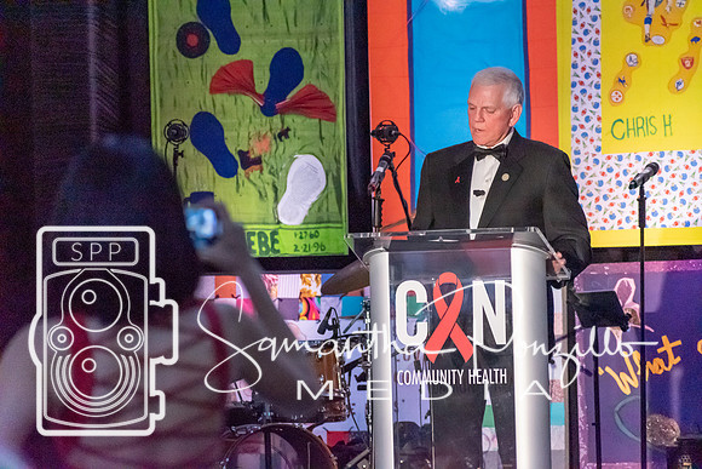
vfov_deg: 5.6
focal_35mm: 248
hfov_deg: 8.3
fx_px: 4827
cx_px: 351
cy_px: 234
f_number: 5
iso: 12800
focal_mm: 165
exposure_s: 1/200
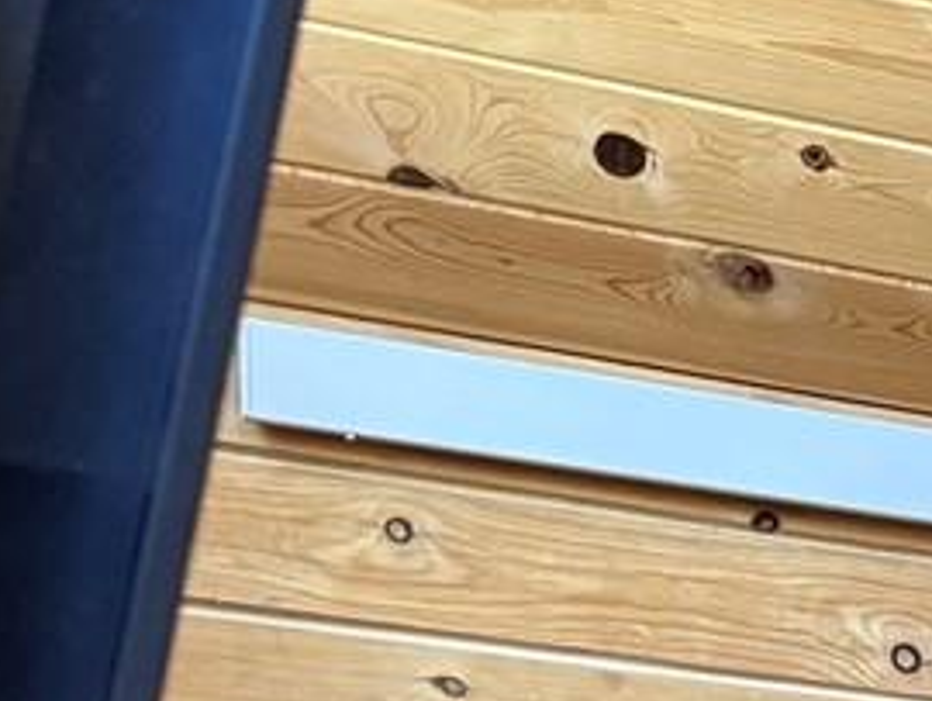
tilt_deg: -3.5
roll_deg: +0.6
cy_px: 1930
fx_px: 3827
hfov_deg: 11.2
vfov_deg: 9.0
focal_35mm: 142
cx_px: 2347
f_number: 1.78
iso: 320
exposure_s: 1/60
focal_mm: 6.76
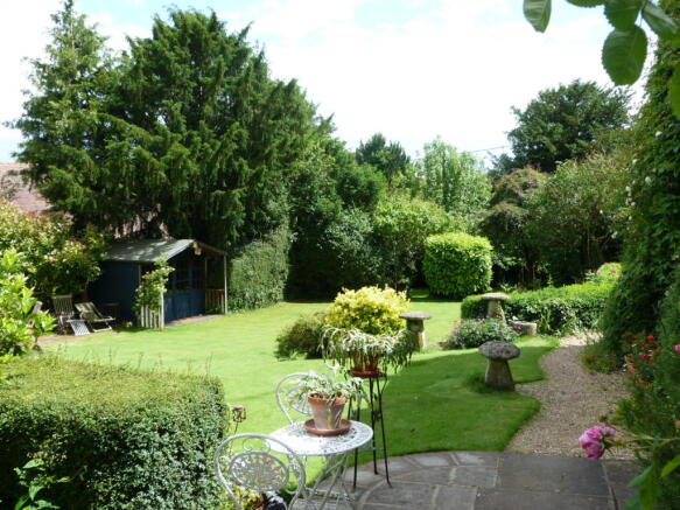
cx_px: 340
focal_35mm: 38
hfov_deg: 49.0
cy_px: 255
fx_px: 746
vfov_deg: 37.7
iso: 80
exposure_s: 1/250
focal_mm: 6.8
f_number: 4
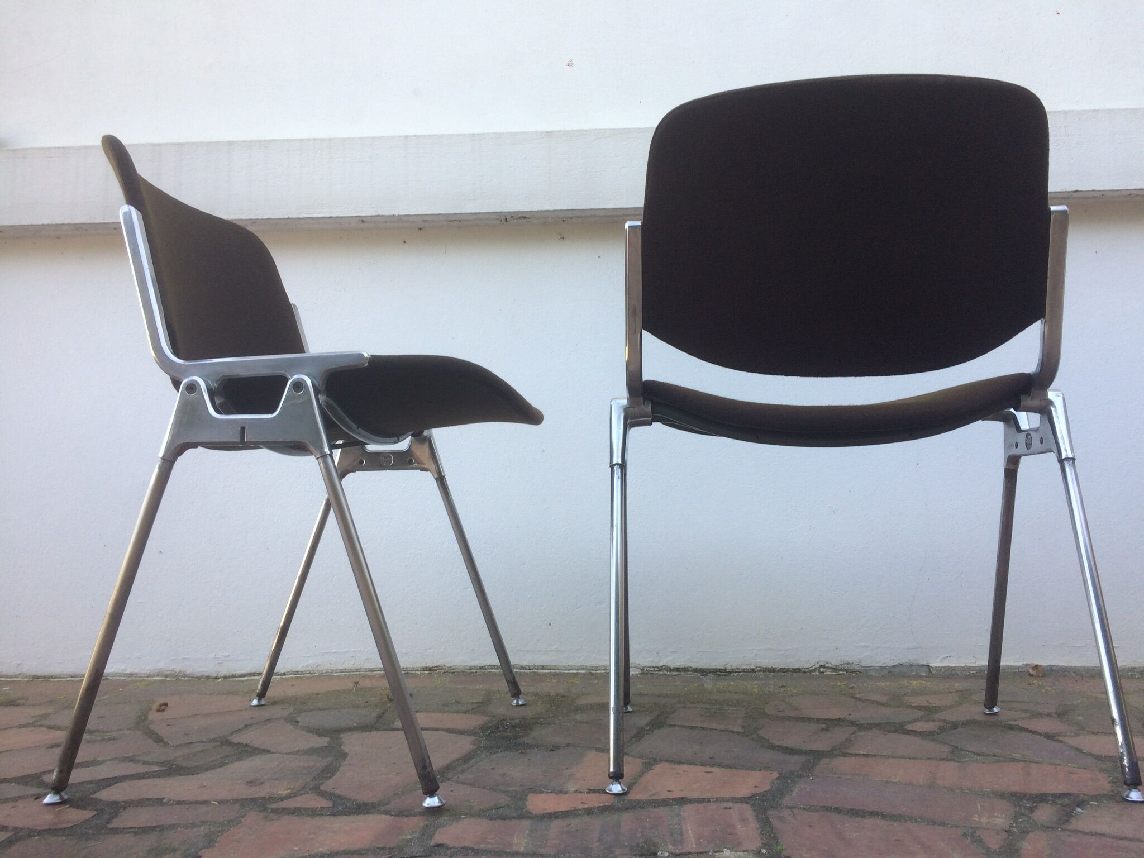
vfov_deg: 48.2
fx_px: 958
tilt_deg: +7.1
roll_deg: -0.4
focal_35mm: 29
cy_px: 429
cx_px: 572
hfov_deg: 61.7
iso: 32
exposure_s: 1/238
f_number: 2.2
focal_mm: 4.15
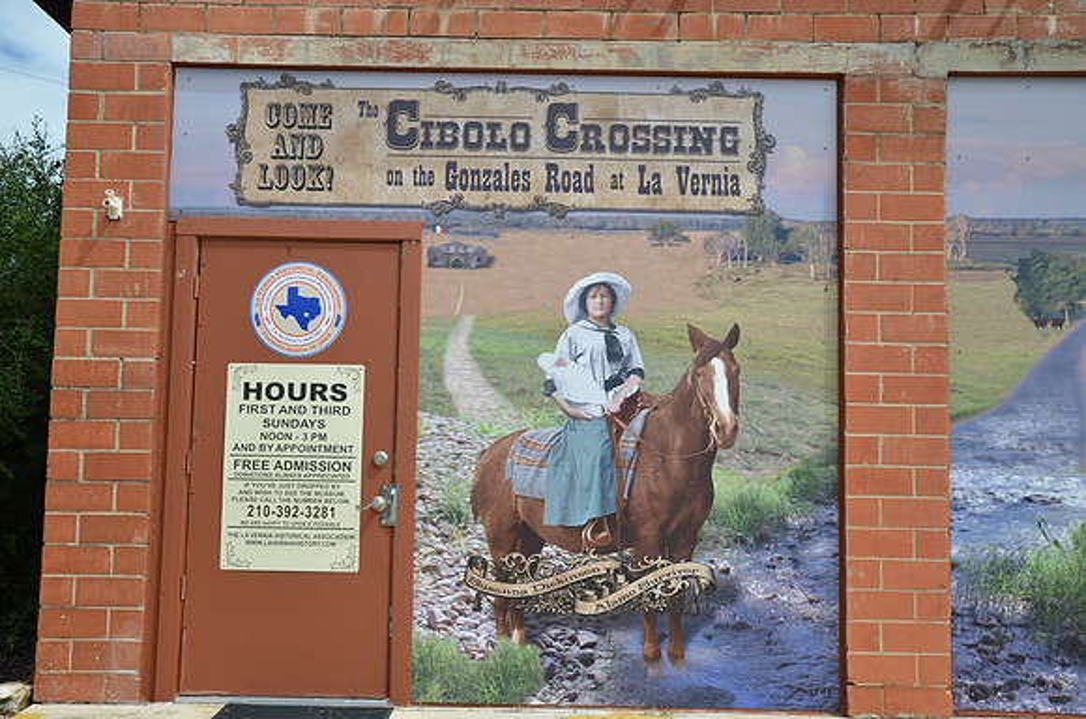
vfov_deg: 36.7
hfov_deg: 53.2
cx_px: 543
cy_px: 360
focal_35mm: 36
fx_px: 1084
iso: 200
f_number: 7.1
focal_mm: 24
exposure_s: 1/200
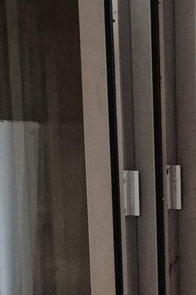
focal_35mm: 135
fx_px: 1102
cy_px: 489
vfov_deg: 13.9
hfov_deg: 9.7
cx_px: 334
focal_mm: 5.4
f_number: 1.8
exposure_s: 1/120
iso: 800
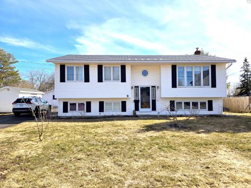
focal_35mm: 24
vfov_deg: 56.8
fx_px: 174
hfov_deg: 71.6
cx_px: 130
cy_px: 95
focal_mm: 5.4
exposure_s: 1/1723
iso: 25
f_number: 1.8
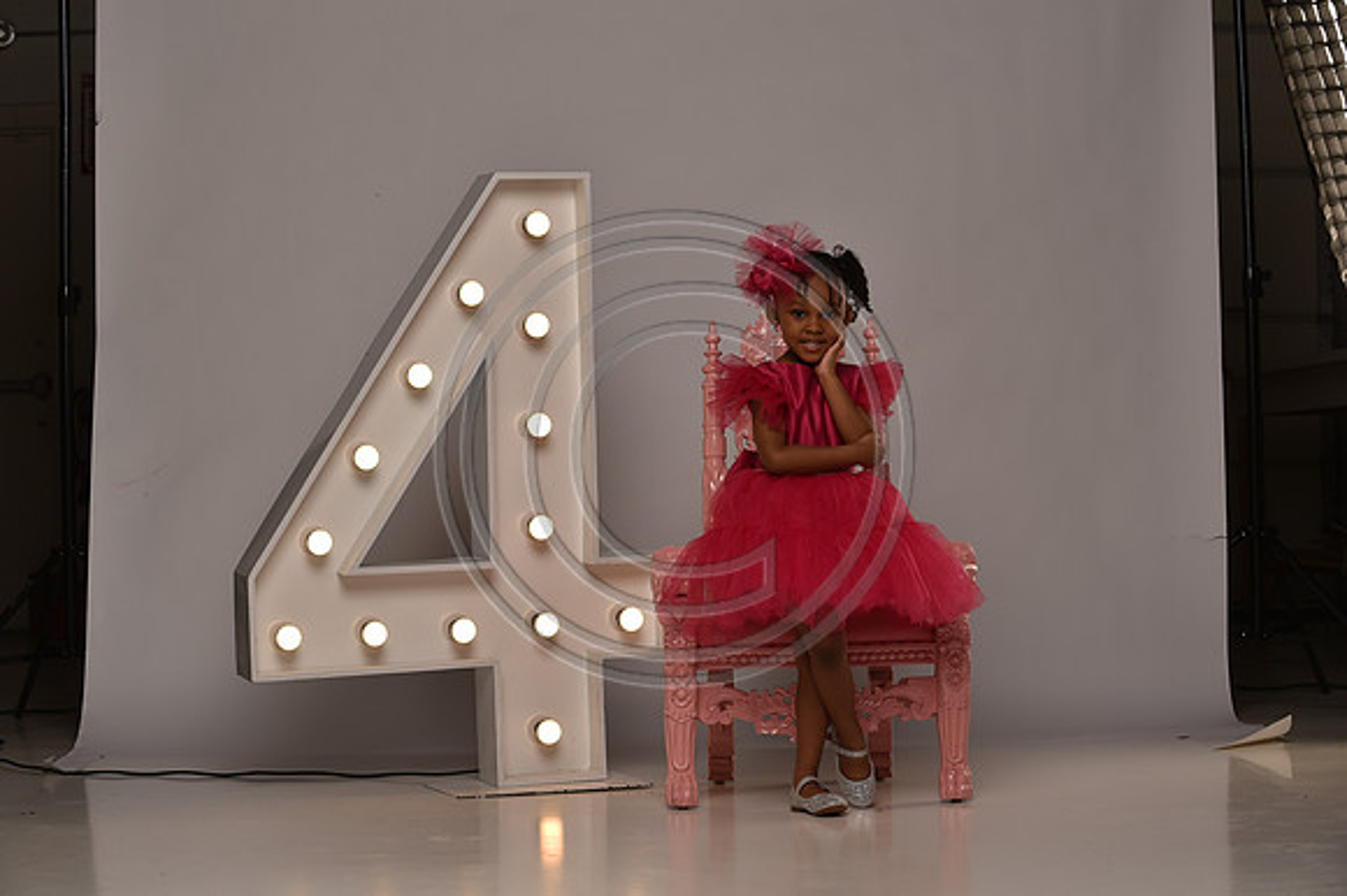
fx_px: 2618
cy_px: 448
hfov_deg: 28.9
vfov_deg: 19.4
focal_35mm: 70
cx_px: 674
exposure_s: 1/160
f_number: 5.6
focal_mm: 70
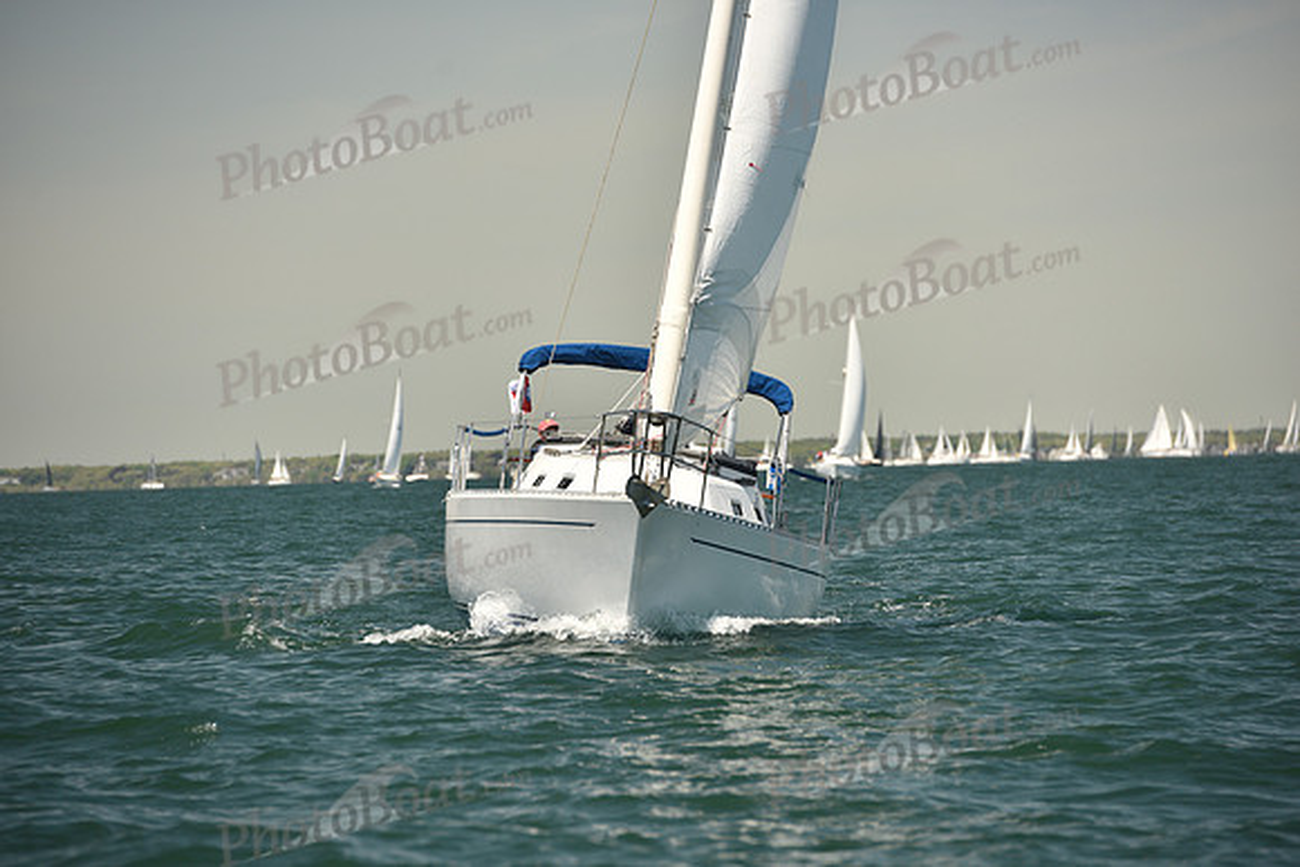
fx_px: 7224
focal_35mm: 200
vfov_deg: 6.9
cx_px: 650
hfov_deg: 10.3
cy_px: 434
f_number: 5
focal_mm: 200
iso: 250
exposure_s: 1/800
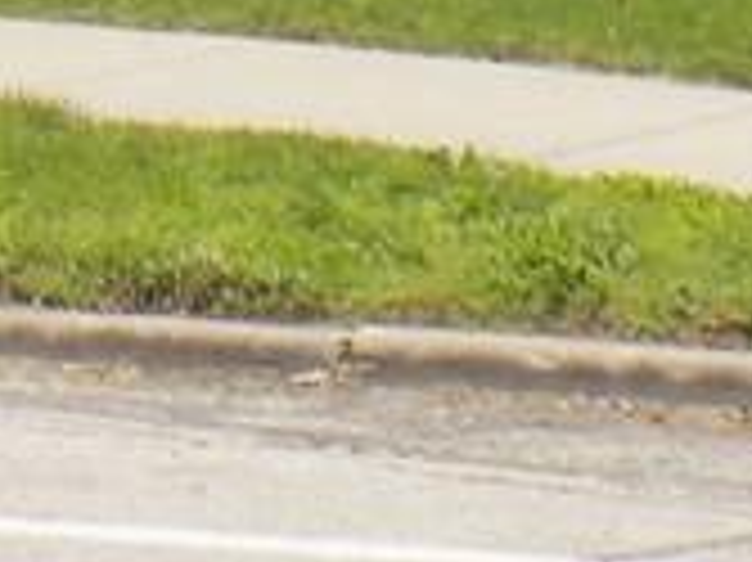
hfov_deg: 7.9
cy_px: -872
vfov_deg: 5.6
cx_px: 567
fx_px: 5471
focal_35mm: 252
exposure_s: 1/500
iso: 80
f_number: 3.6
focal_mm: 7.3
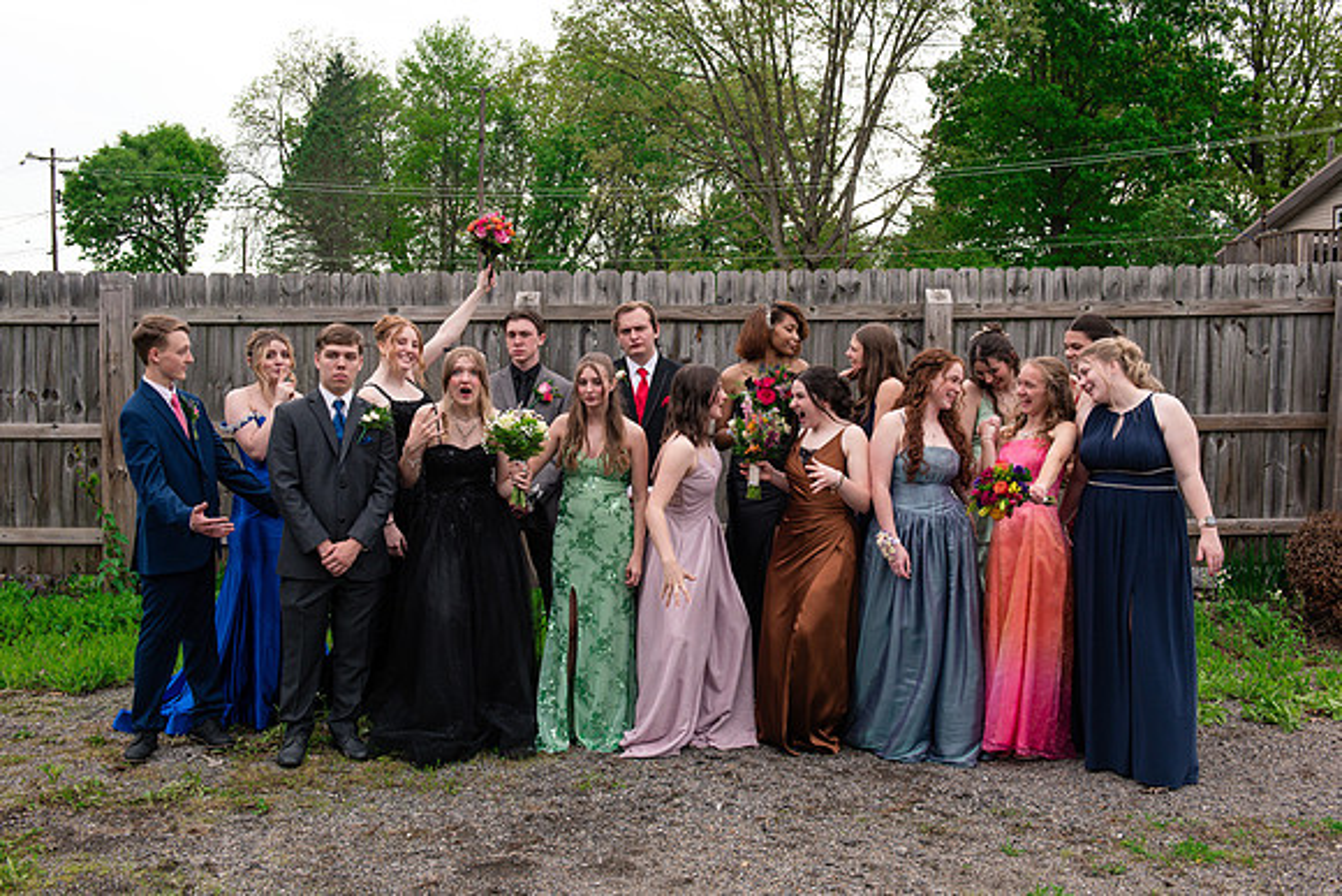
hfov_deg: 51.2
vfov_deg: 35.4
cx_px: 677
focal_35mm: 38
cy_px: 422
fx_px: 1401
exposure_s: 1/250
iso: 500
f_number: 8
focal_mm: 35
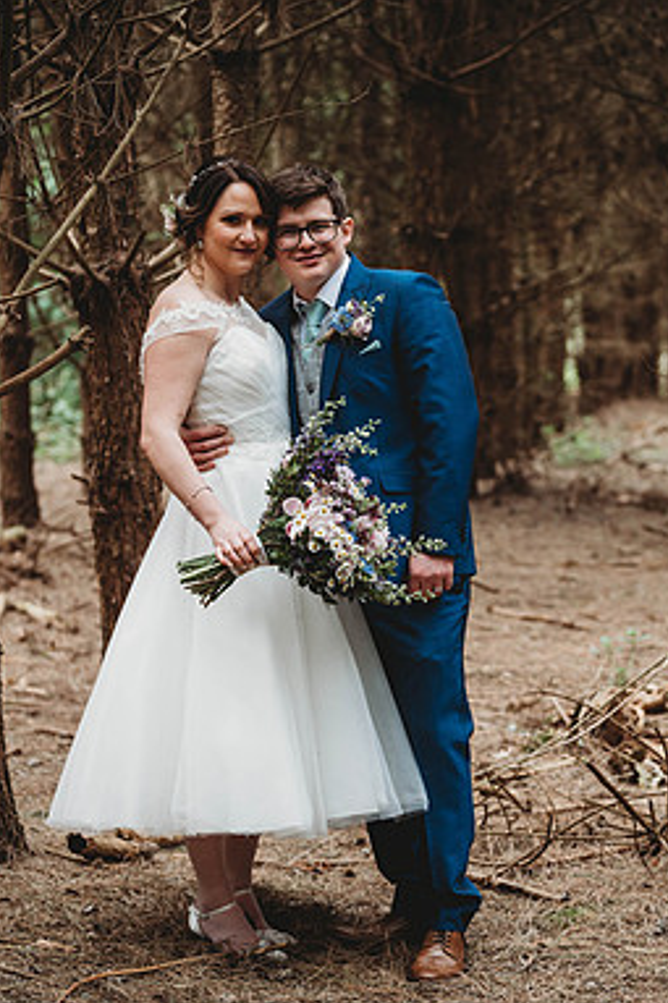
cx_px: 437
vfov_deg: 19.3
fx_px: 2953
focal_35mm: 106
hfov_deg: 12.9
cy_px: 504
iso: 400
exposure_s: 1/200
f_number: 3.2
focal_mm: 70
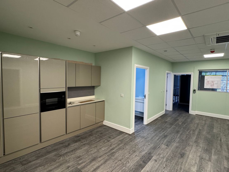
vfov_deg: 85.7
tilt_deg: -2.0
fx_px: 93
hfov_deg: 102.1
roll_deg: -1.9
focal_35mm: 14
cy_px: 86
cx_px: 114
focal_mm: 2.22
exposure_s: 1/100
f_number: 2.2
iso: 200
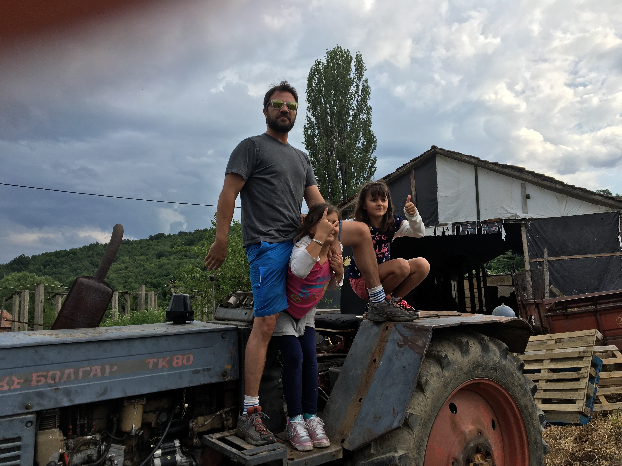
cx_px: 311
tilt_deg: +8.1
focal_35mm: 29
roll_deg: +1.7
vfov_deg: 48.2
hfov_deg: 61.7
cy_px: 233
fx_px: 521
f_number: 2.2
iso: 25
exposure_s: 1/1166
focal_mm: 4.15
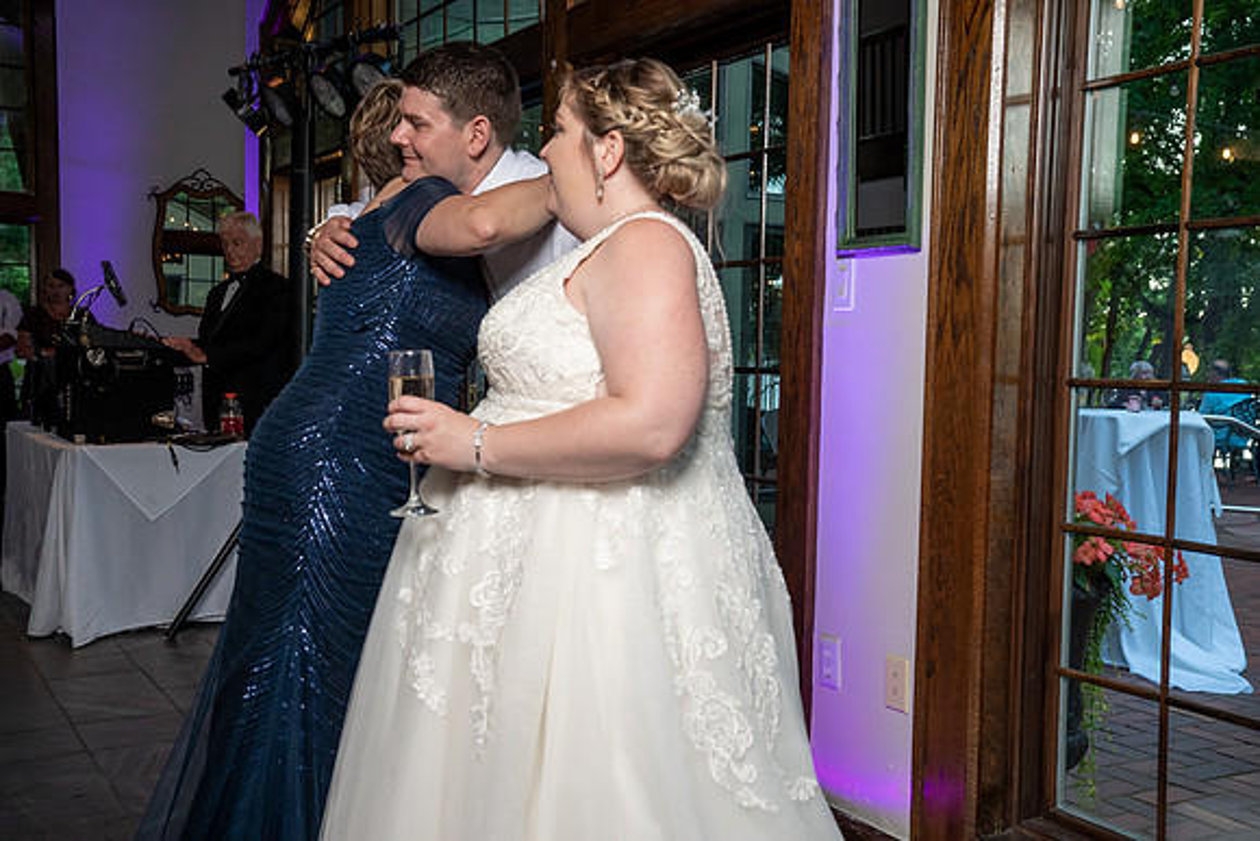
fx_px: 1330
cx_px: 630
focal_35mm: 38
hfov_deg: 50.7
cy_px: 420
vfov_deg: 35.1
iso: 2000
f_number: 5.6
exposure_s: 1/200
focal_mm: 38
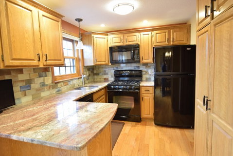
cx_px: 116
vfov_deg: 63.3
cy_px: 78
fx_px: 126
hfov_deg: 85.4
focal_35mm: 20
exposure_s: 1/10
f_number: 4.5
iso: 400
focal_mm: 13
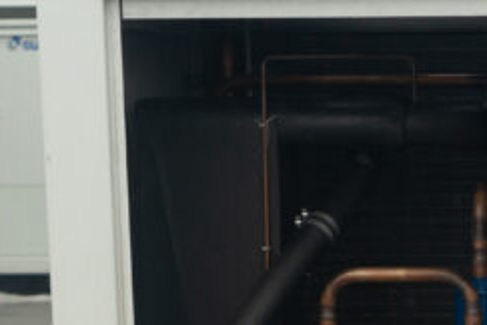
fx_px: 1880
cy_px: 444
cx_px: 573
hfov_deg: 14.3
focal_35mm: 139
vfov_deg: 9.7
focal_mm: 33
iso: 800
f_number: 4
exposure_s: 1/640
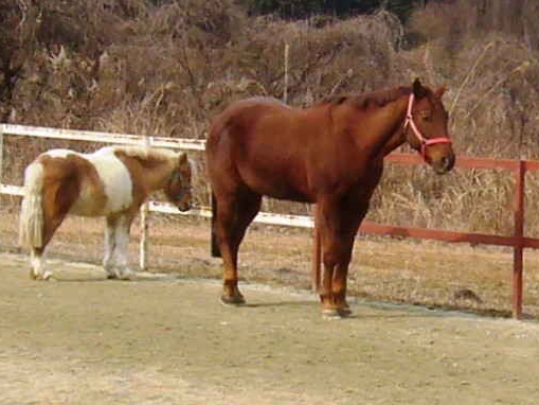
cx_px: 256
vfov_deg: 32.7
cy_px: 152
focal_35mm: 44
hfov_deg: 42.9
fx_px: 685
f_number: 5.6
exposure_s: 1/250
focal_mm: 5.8
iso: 80
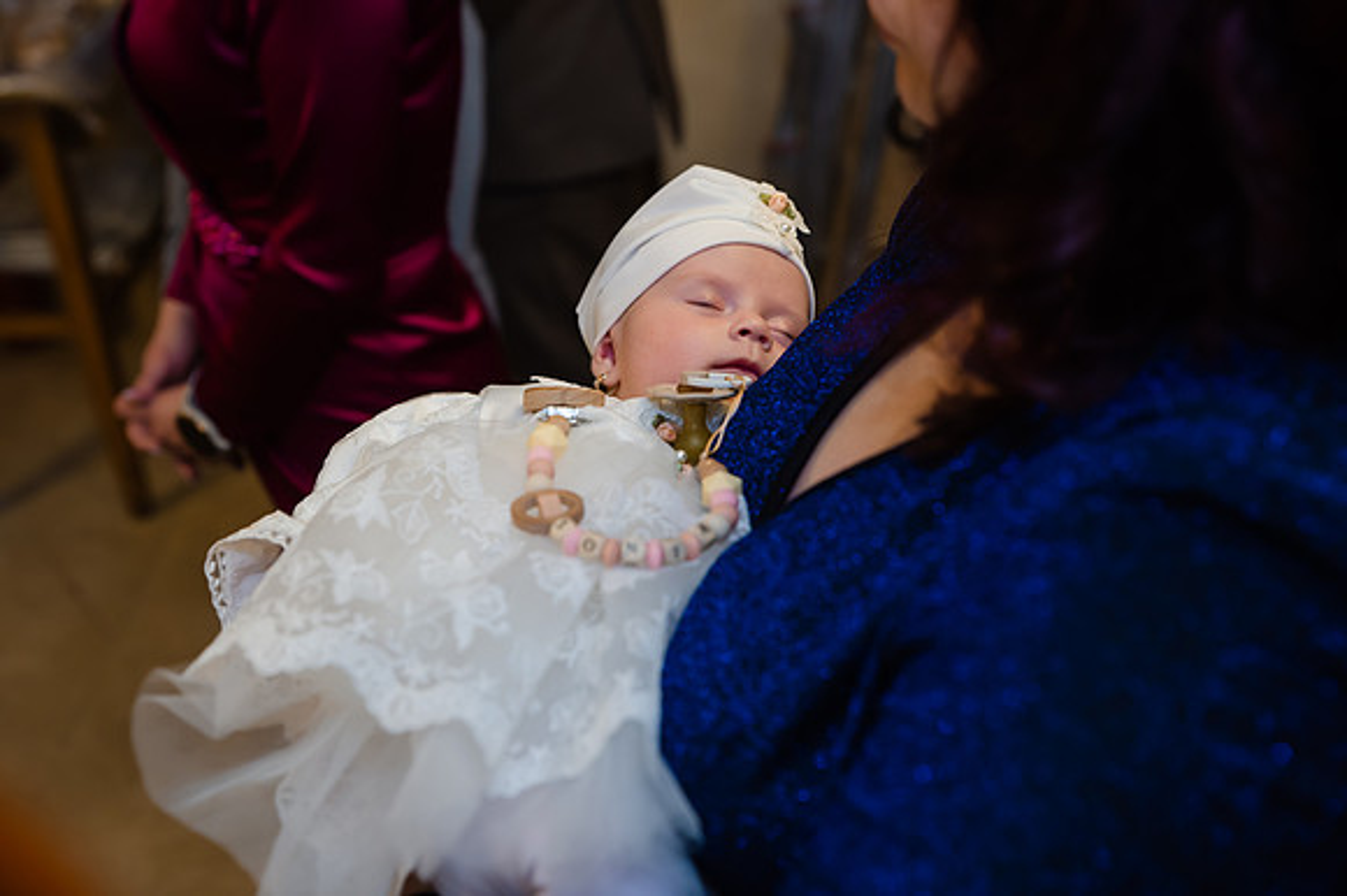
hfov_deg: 39.6
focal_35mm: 50
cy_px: 448
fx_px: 1870
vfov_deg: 27.0
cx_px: 674
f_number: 3.5
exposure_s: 1/125
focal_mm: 50
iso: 1000
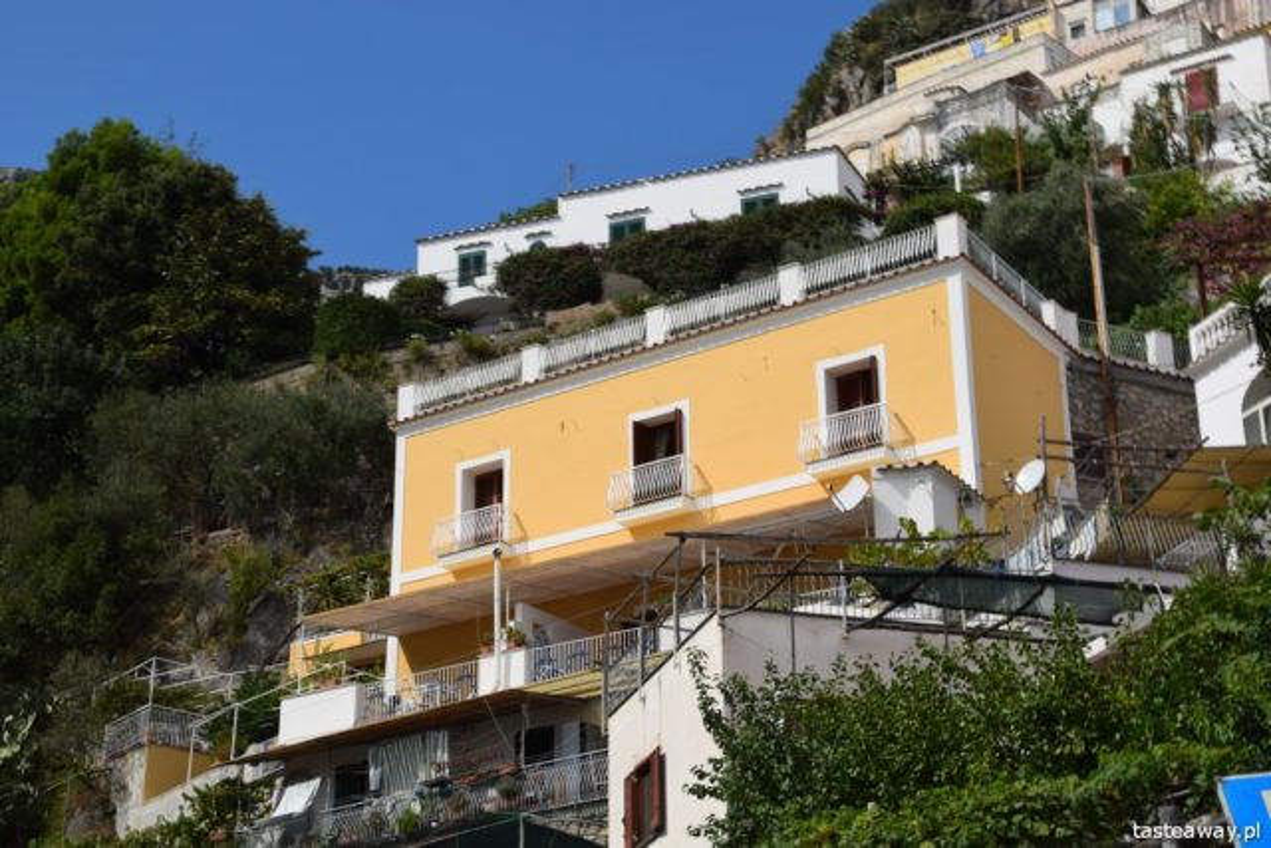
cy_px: 424
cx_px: 636
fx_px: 2225
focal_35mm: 63
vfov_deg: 21.6
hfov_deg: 31.9
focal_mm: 42
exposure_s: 1/200
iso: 100
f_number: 11
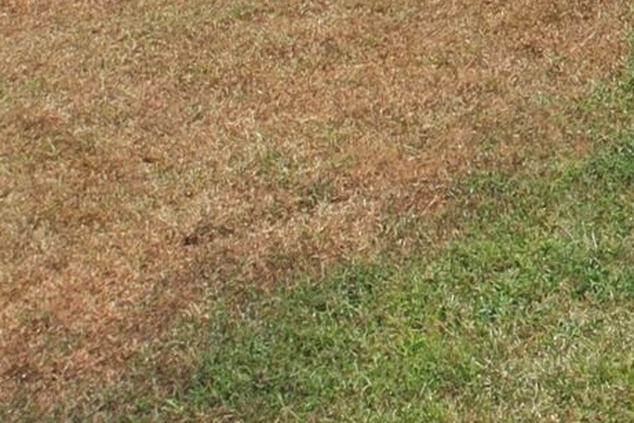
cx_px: 1313
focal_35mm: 147
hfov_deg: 12.2
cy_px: -722
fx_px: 2589
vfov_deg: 8.3
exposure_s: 1/400
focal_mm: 8.38
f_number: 2.8
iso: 100
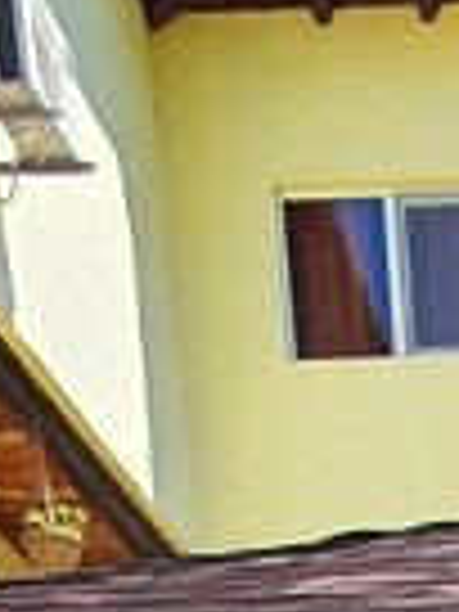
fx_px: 1733
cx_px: 693
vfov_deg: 11.8
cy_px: 1782
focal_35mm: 98
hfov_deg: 14.1
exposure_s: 1/329
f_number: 2.2
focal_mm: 1.8
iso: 50
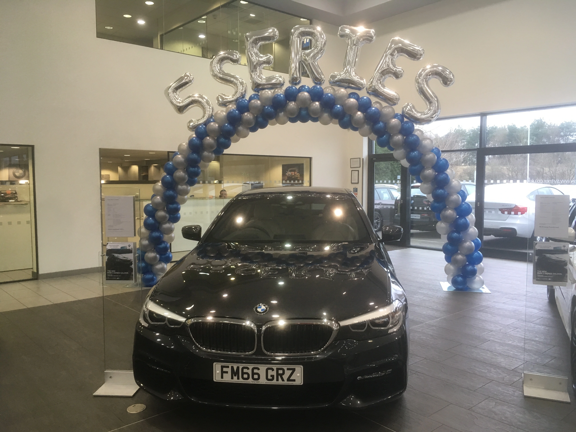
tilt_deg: -3.4
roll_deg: -1.1
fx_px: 483
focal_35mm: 29
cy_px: 216
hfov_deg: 61.7
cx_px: 288
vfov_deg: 48.2
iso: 64
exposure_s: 1/33
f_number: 2.2
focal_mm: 4.15
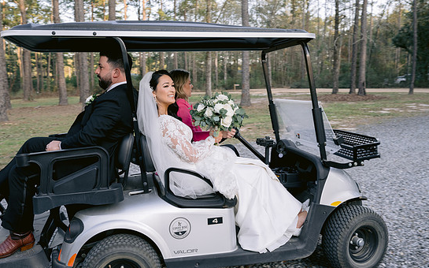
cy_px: 140
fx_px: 444
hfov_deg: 51.6
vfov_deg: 33.5
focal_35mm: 38
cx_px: 220
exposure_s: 1/100
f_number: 5.6
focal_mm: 35
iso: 400
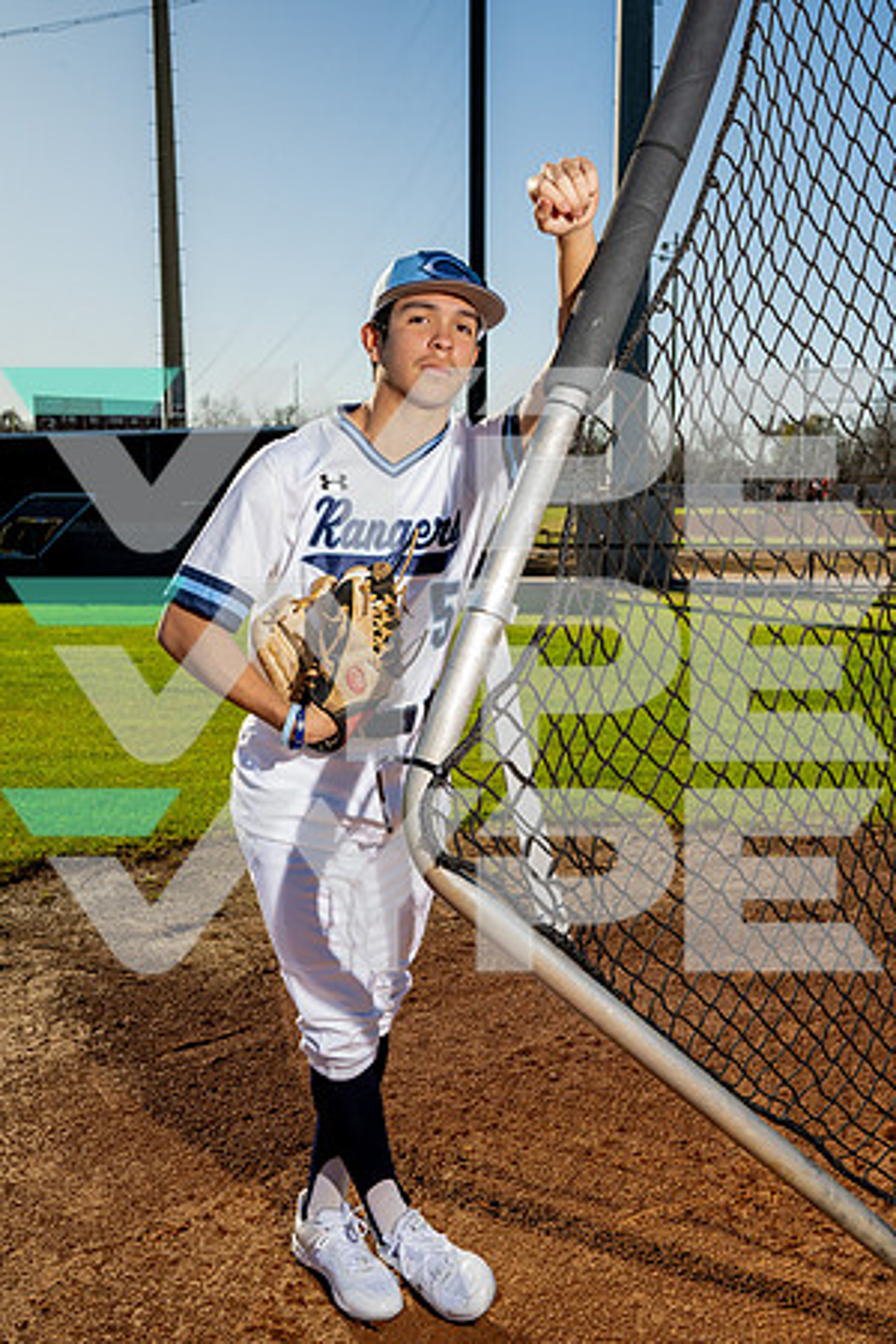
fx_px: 1307
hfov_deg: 37.9
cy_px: 672
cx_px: 448
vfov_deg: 54.4
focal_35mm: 35
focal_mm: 35
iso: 64
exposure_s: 1/250
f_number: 7.1
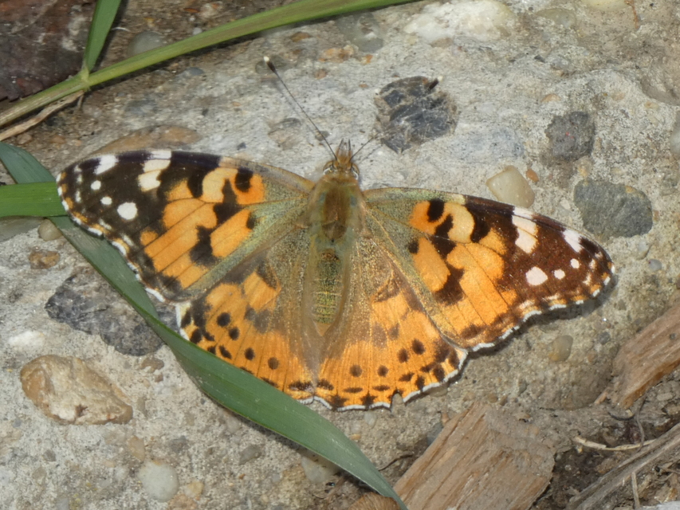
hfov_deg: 3.2
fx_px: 12220
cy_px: 255
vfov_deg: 2.4
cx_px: 340
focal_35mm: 622
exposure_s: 1/200
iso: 80
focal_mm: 111.5
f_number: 5.6
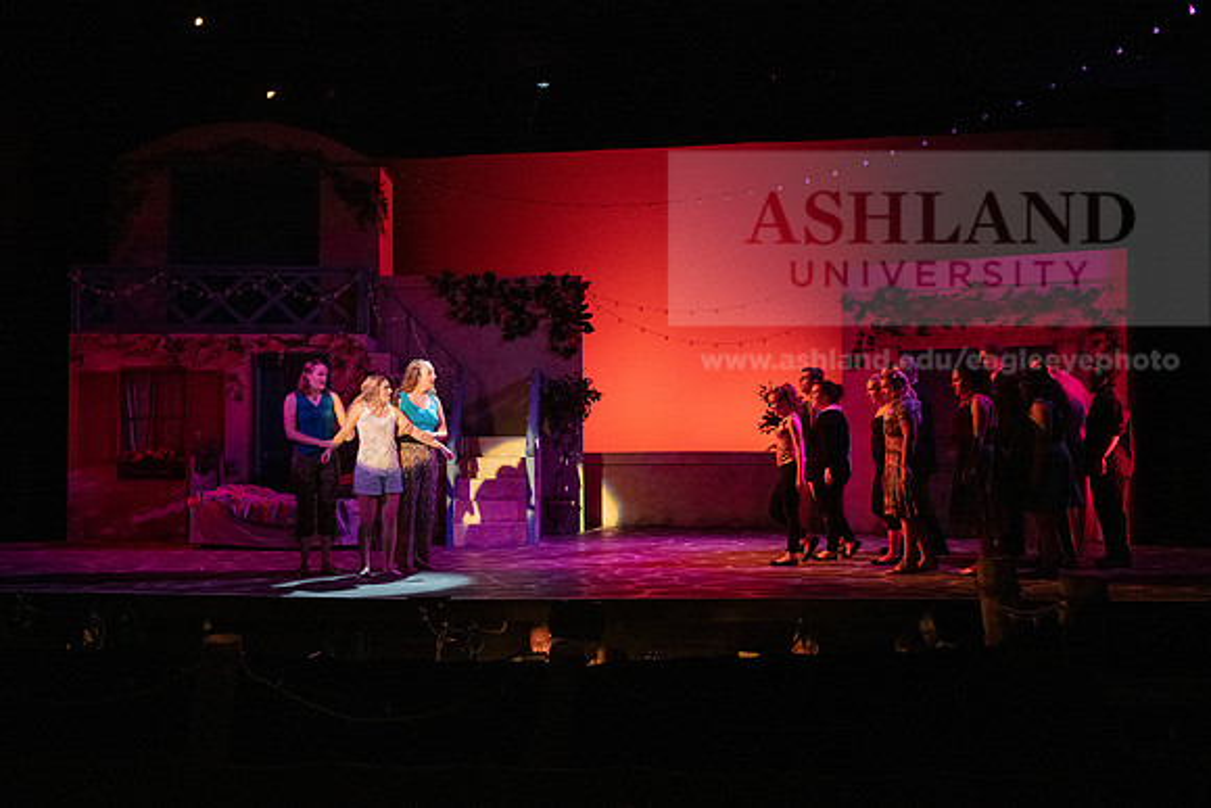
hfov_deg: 46.4
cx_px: 606
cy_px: 404
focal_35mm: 42
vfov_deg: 31.9
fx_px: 1413
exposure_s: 1/400
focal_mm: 42
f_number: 3.2
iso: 5000
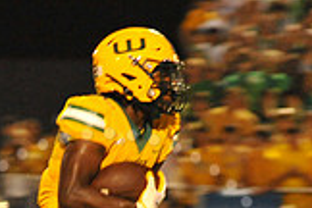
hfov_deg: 2.9
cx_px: 106
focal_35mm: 717
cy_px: 310
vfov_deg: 1.9
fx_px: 6214
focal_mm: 200
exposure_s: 1/200
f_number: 5.6
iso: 6400
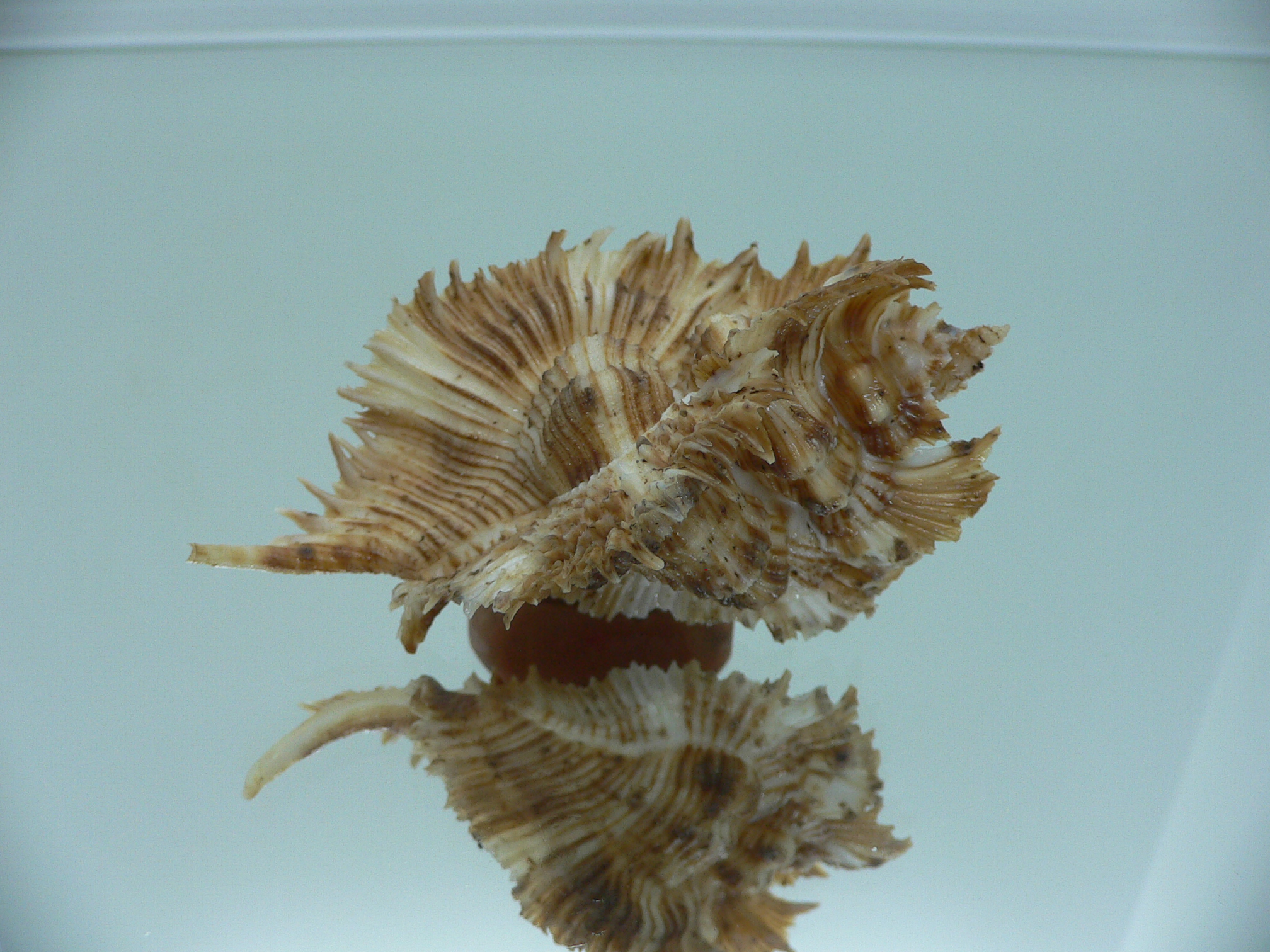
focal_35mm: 35
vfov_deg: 40.7
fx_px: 1284
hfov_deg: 52.6
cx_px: 635
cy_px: 476
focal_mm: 4.6
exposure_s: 1/60
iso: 100
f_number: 2.8
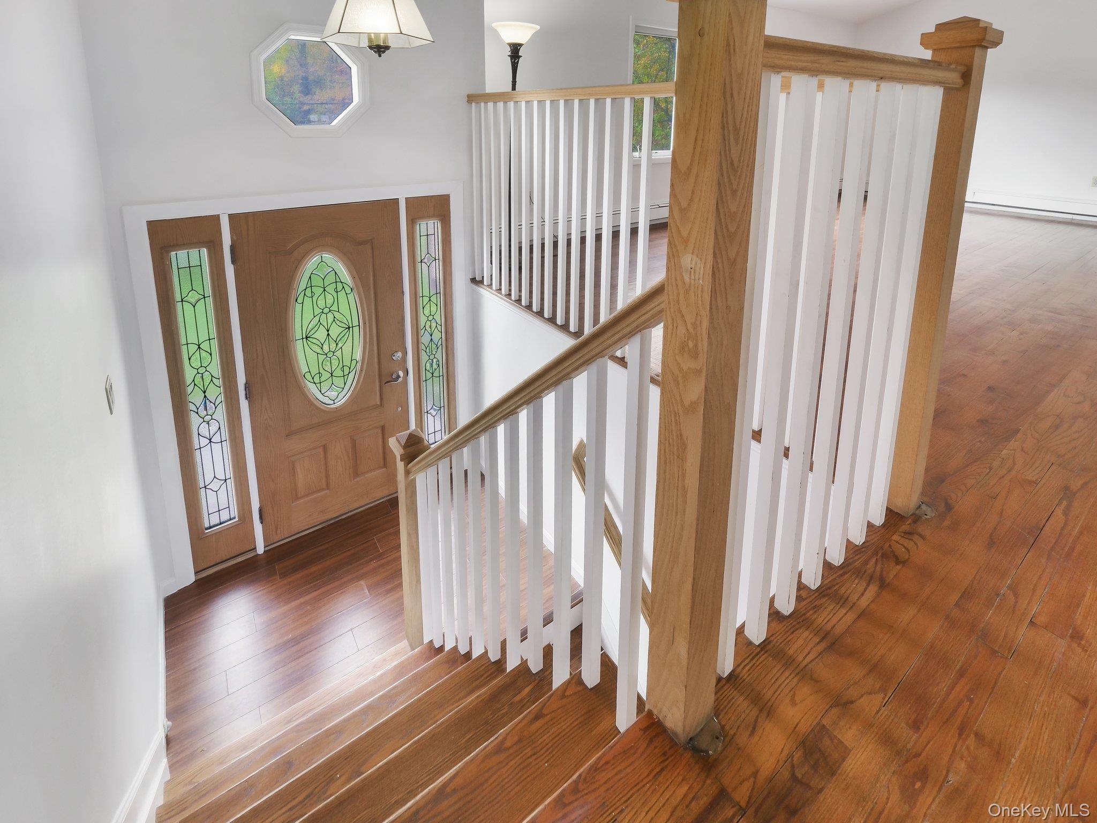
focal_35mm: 14
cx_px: 548
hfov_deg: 102.1
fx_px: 444
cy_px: 412
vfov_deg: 85.7
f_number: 8
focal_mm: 7
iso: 400
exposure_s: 1/2.5
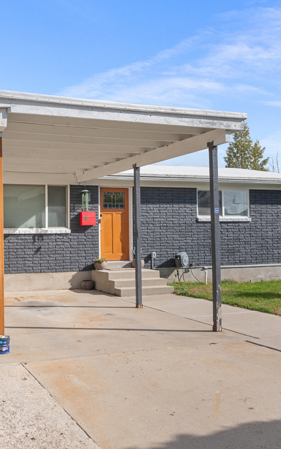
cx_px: 59
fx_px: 463
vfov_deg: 51.8
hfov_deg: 32.9
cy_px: 223
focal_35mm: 38
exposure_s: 1/640
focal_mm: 24.5
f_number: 8
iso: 800
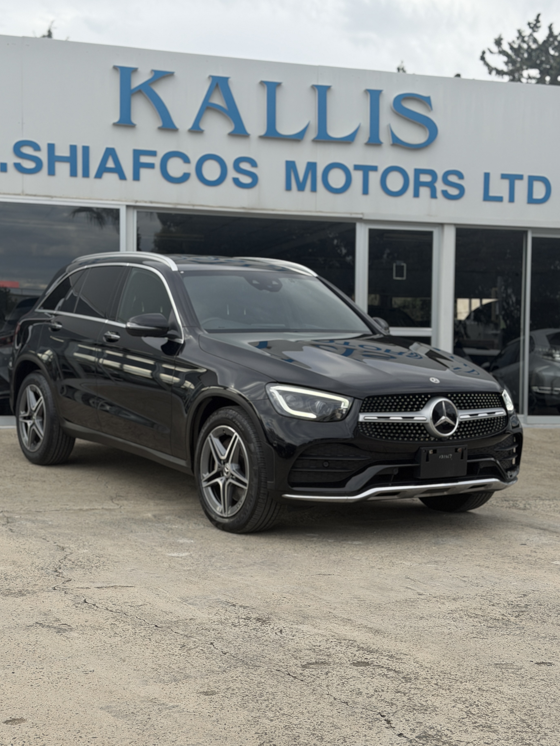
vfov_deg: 36.2
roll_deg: -0.9
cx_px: 256
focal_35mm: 53
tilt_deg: -1.4
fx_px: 1143
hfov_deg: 27.5
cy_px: 400
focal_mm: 6.76
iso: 64
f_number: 1.78
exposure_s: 1/1678
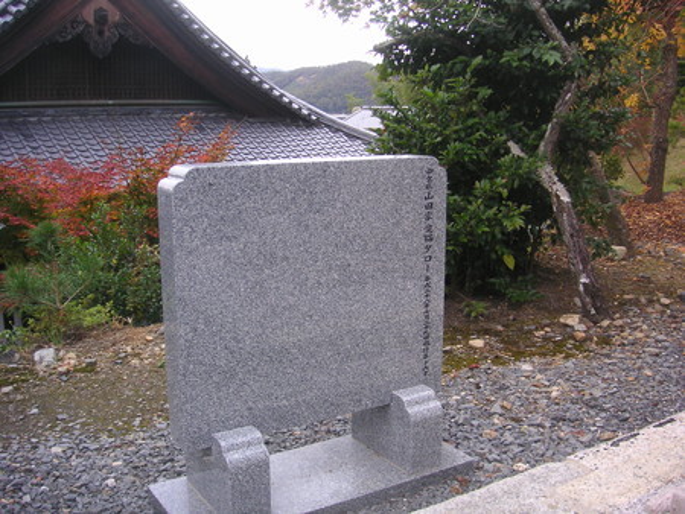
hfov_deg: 50.1
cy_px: 257
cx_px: 342
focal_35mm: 37
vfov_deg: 38.7
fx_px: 733
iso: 50
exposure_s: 1/60
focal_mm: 6.1
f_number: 2.8
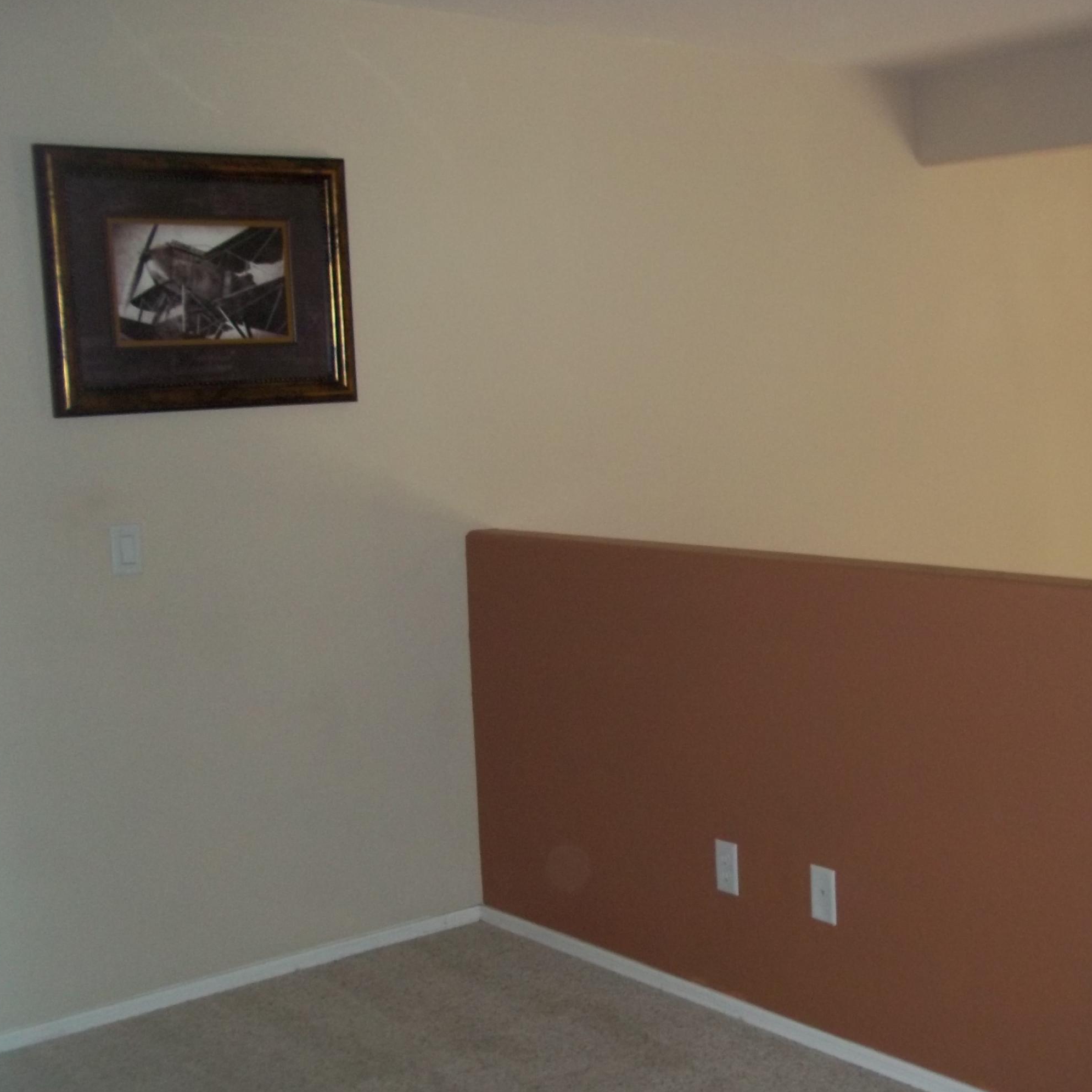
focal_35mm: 48
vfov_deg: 35.4
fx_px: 1713
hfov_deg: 35.0
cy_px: 534
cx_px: 746
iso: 160
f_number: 3.1
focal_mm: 6.5
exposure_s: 1/30
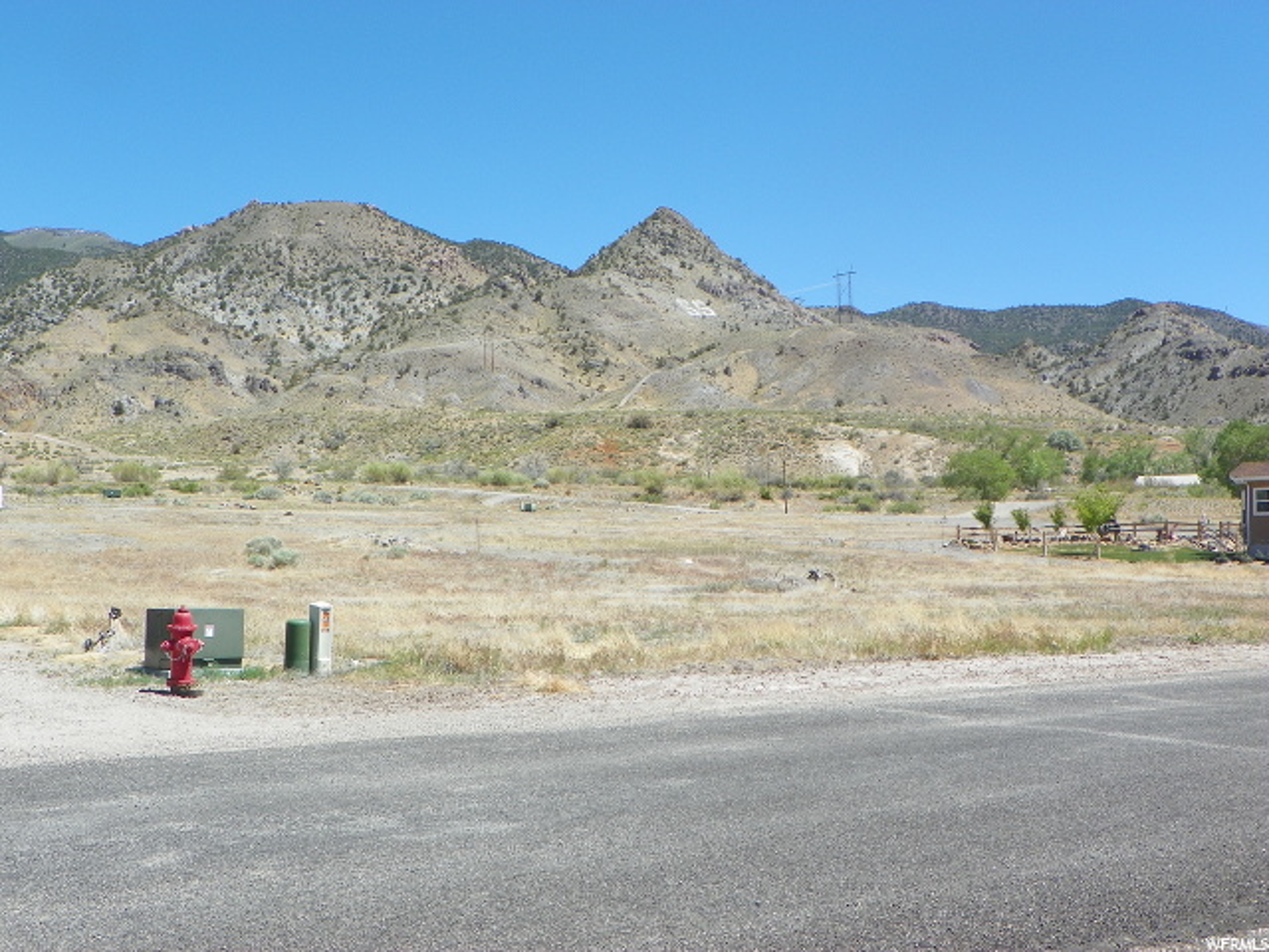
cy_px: 476
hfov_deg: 42.9
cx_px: 634
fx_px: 1613
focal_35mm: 44
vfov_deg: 32.9
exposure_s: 1/250
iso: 64
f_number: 5
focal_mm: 7.9
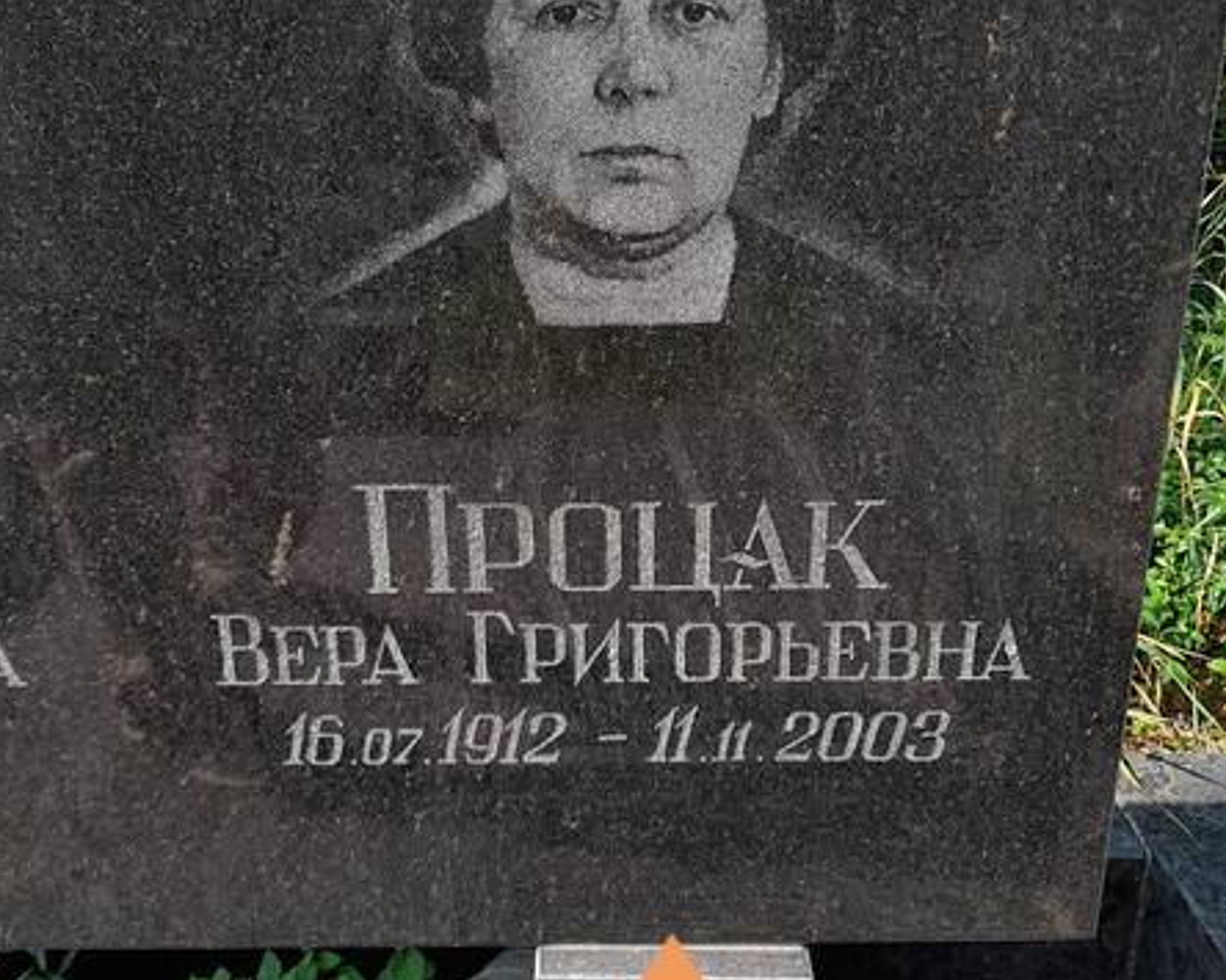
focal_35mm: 33
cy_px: 362
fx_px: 1197
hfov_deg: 54.2
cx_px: 607
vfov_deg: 44.1
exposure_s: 1/297
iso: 20
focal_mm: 4.6
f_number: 2
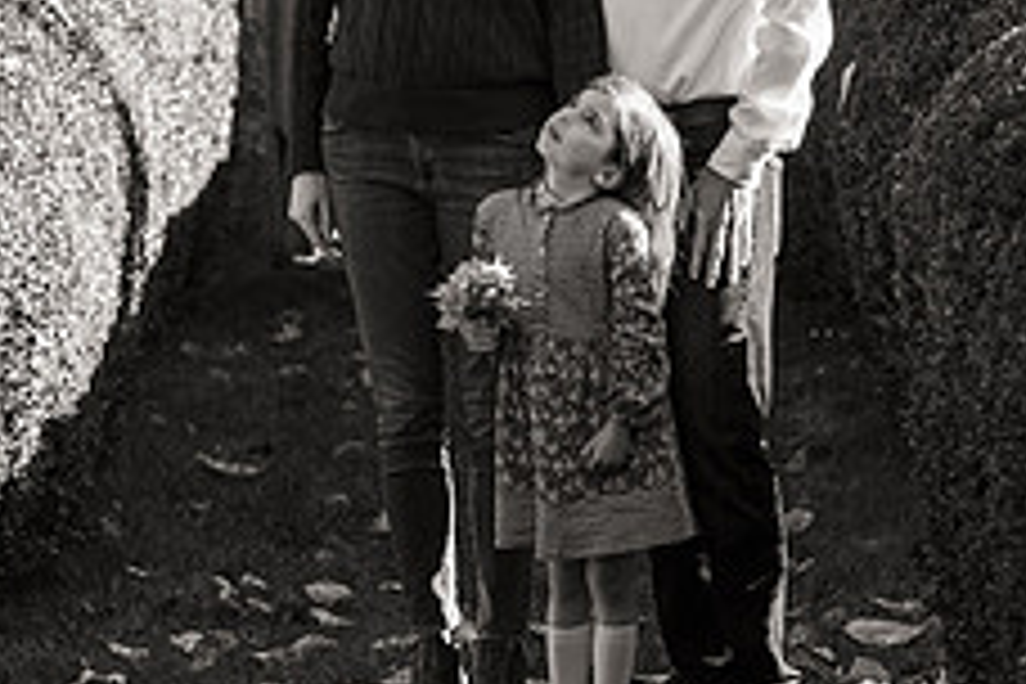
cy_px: 87
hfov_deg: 11.1
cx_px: 566
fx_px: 5301
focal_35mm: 186
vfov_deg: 7.4
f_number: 4
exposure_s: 1/1600
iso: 500
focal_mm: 70
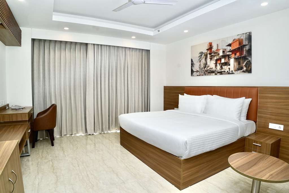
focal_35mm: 20
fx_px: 161
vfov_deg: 61.9
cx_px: 144
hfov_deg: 84.0
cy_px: 96
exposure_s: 1/200
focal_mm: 20
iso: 320
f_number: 7.1
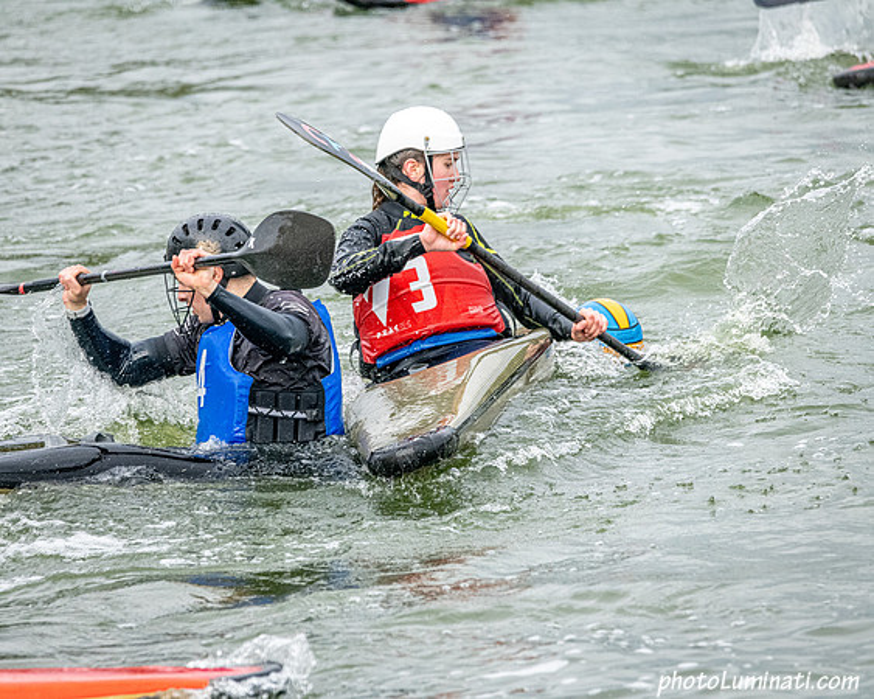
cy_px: 350
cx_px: 410
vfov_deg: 4.2
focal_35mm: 372
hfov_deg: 5.2
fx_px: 9610
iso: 3200
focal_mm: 330
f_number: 7.1
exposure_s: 1/2000
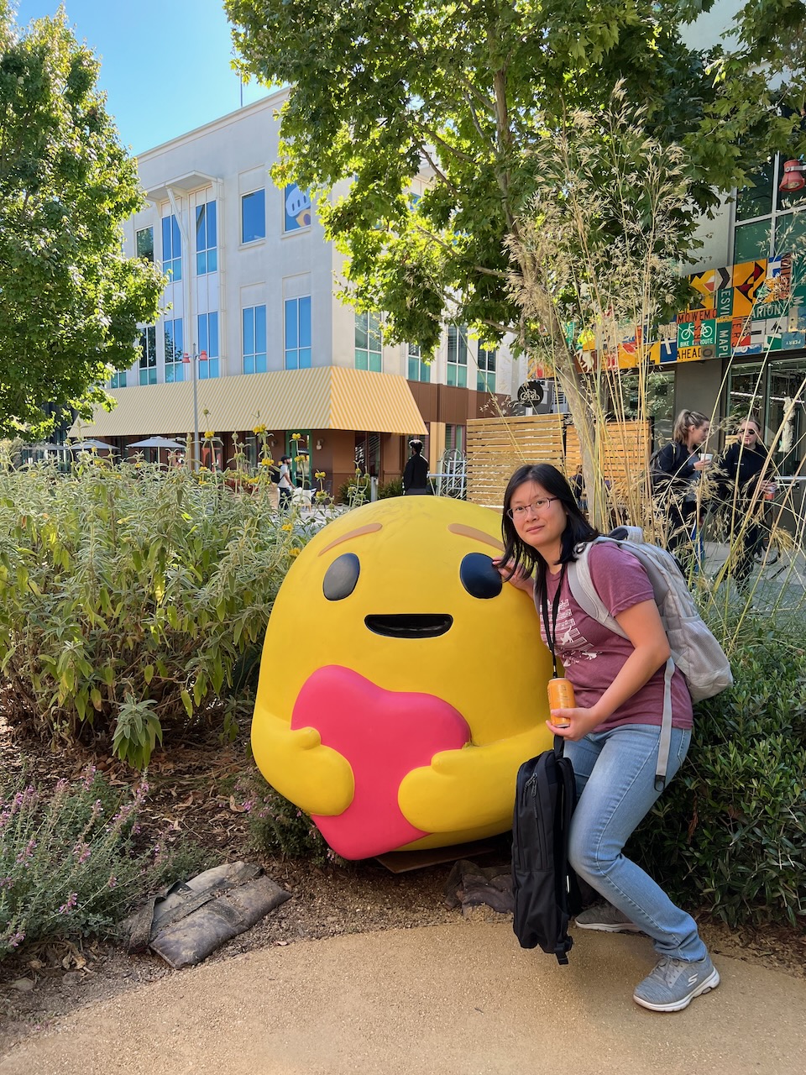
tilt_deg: -6.1
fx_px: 807
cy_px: 538
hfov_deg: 53.1
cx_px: 403
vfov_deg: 67.3
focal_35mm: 26
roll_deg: +0.2
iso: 50
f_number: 1.5
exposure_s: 1/476
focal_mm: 5.7
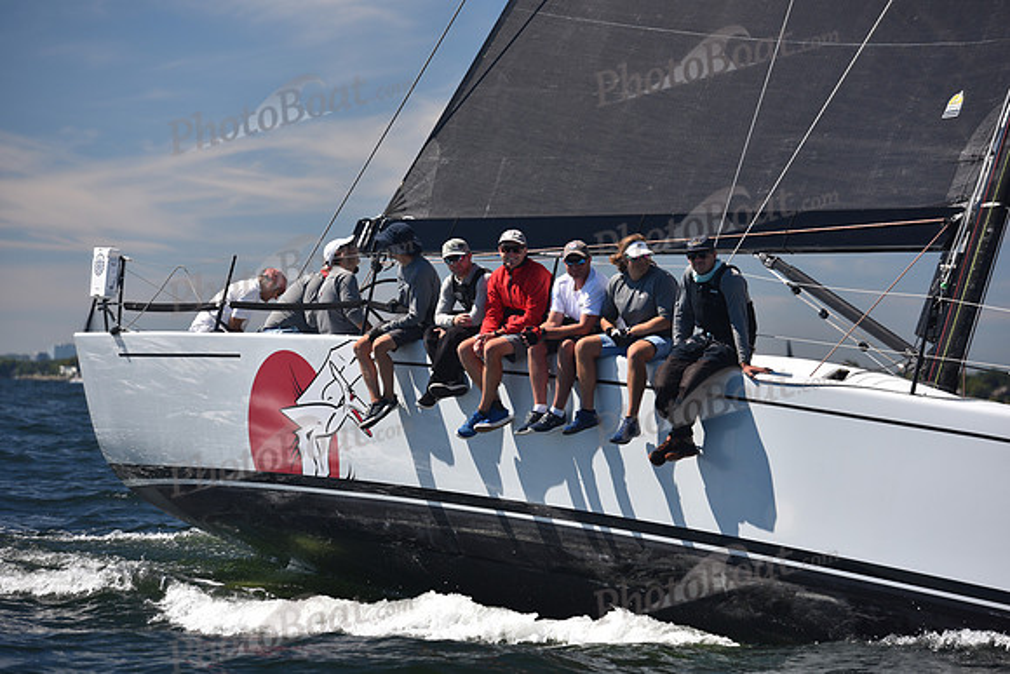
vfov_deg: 9.5
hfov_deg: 14.2
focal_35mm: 145
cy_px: 337
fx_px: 4069
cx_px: 505
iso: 200
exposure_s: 1/800
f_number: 4.5
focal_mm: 145
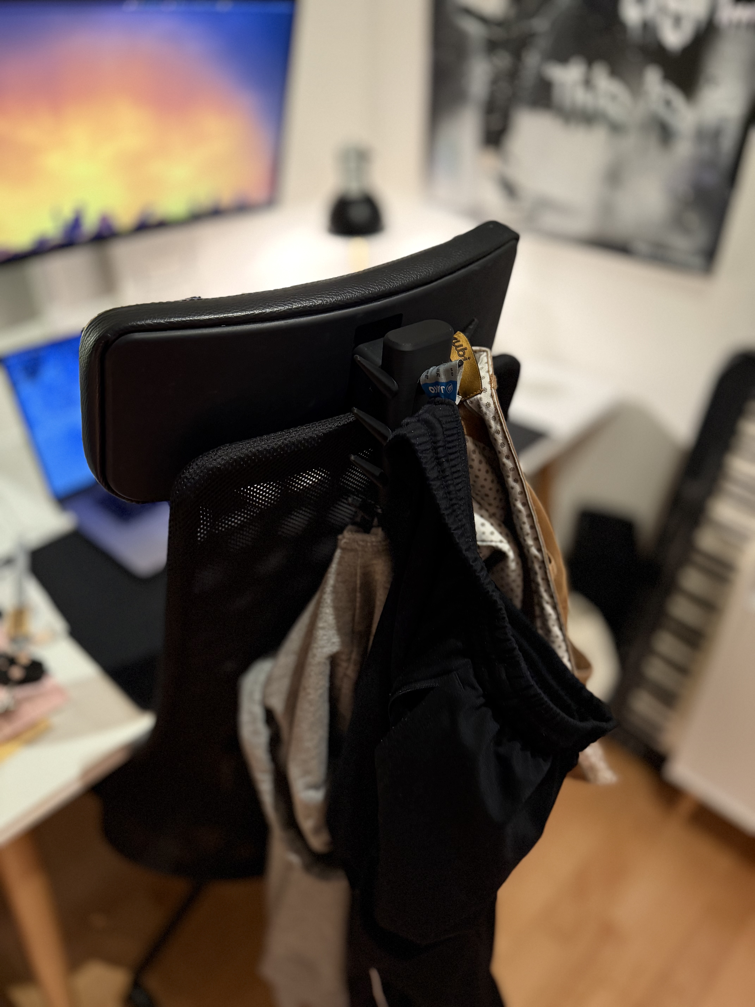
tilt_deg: -34.0
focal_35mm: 24
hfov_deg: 56.8
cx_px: 378
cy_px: 504
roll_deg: -0.3
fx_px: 698
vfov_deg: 71.6
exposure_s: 1/59
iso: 500
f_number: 1.78
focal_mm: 6.76
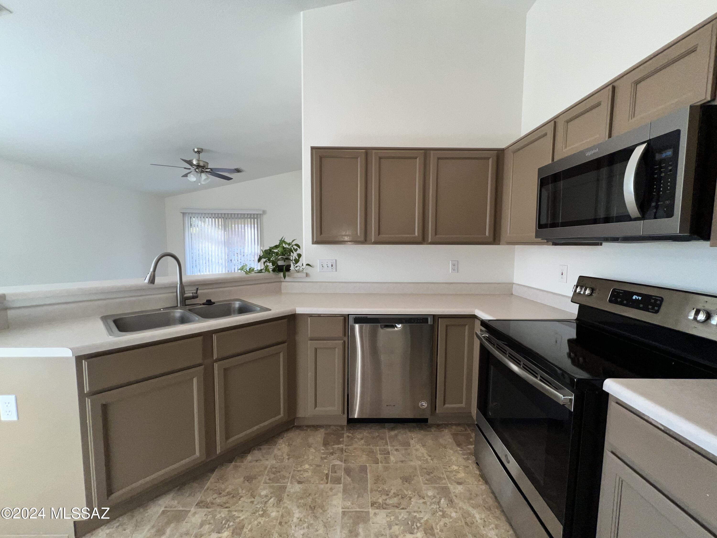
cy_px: 269
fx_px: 269
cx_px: 358
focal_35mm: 13
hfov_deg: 106.2
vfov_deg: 89.9
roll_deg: -0.2
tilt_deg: -5.5
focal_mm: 1.57
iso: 32
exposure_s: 1/122
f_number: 1.8
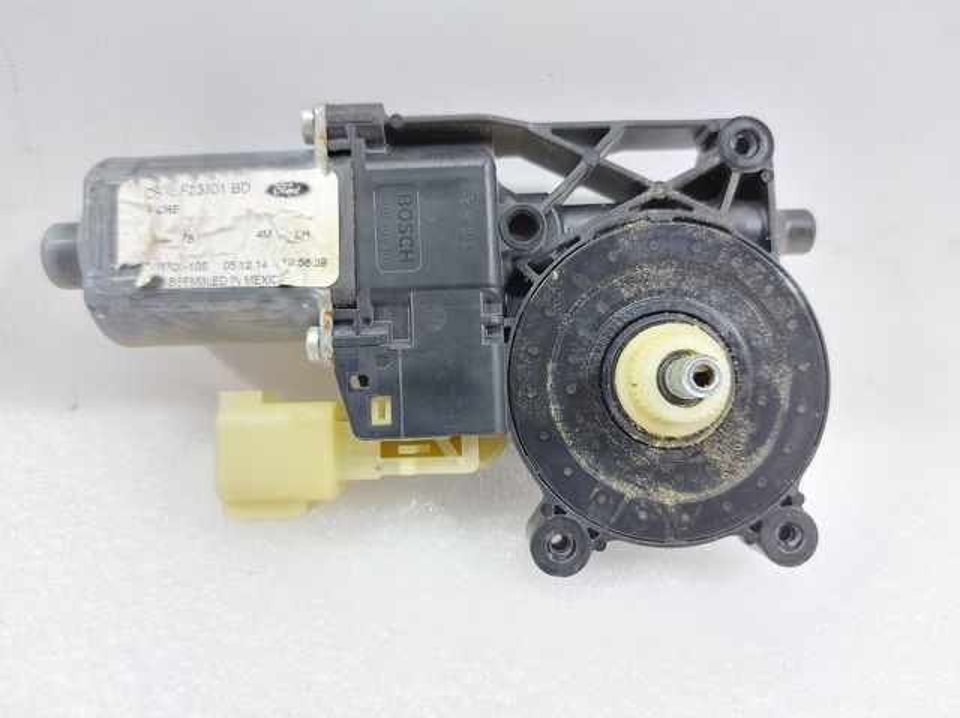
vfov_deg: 56.8
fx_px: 665
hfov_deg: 71.6
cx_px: 480
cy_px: 359
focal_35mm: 24
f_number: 1.8
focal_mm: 5.23
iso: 250
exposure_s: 1/50
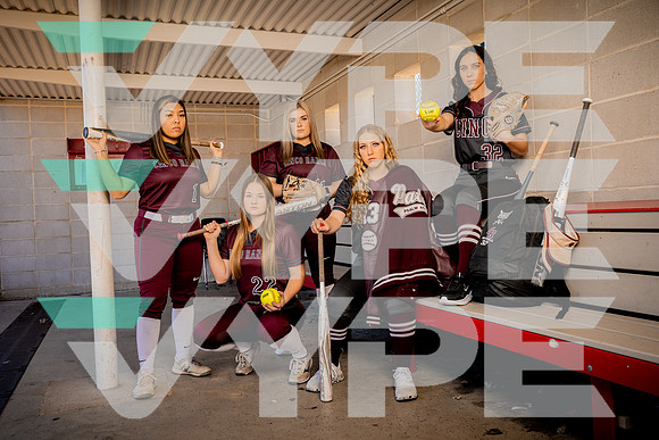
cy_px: 220
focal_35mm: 33
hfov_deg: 57.2
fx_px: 604
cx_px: 330
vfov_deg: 40.0
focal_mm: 33
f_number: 7.1
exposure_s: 1/250
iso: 250
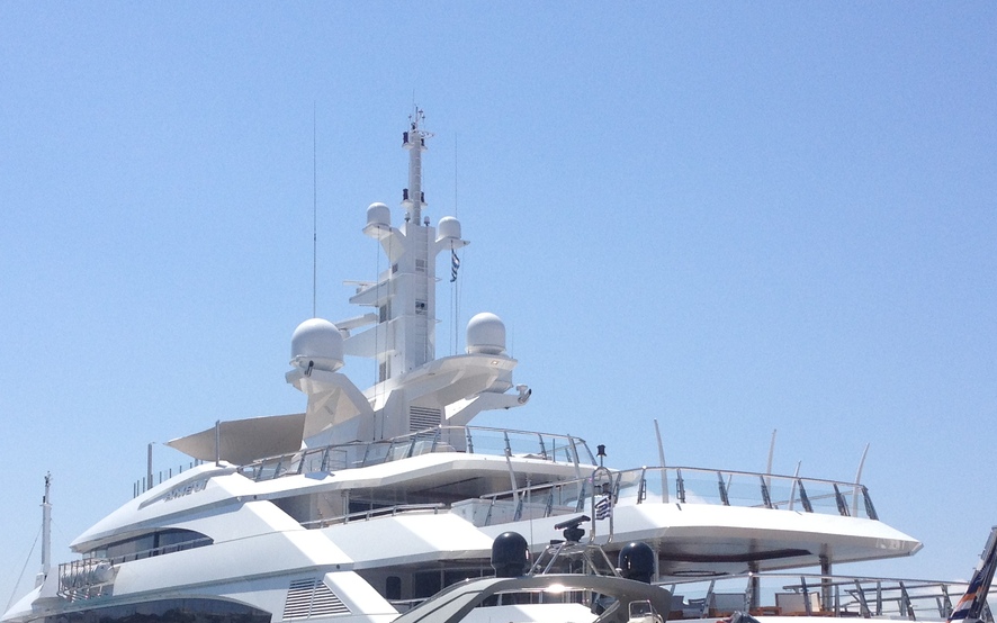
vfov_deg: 19.0
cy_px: 585
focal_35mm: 67
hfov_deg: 30.6
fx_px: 1821
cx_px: 478
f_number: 2.4
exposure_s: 1/2404
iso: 50
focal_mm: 4.28
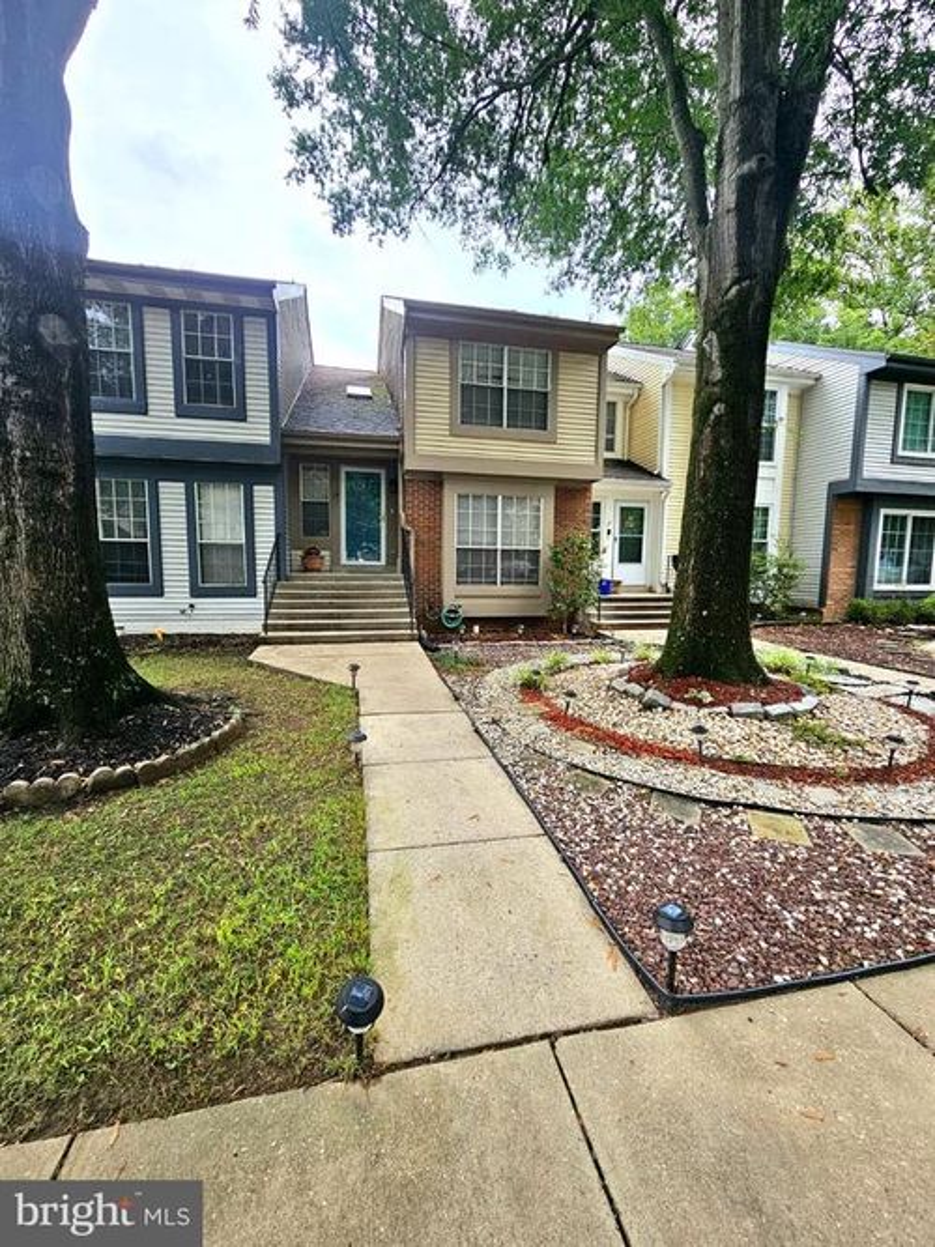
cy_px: 624
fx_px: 468
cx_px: 468
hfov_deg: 89.9
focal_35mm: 13
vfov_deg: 106.2
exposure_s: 1/526
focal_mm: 2.2
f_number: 2.2
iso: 50
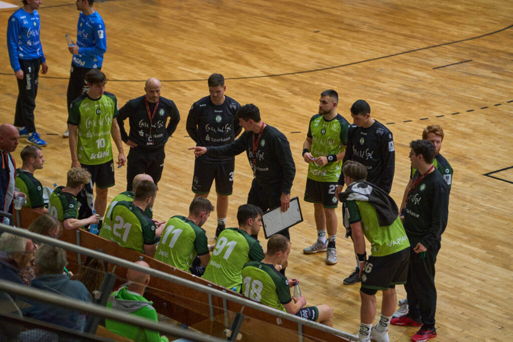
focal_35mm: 117
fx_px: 1667
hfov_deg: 17.5
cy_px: 171
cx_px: 256
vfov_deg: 11.7
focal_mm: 117
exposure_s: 1/1000
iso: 3200
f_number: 2.8
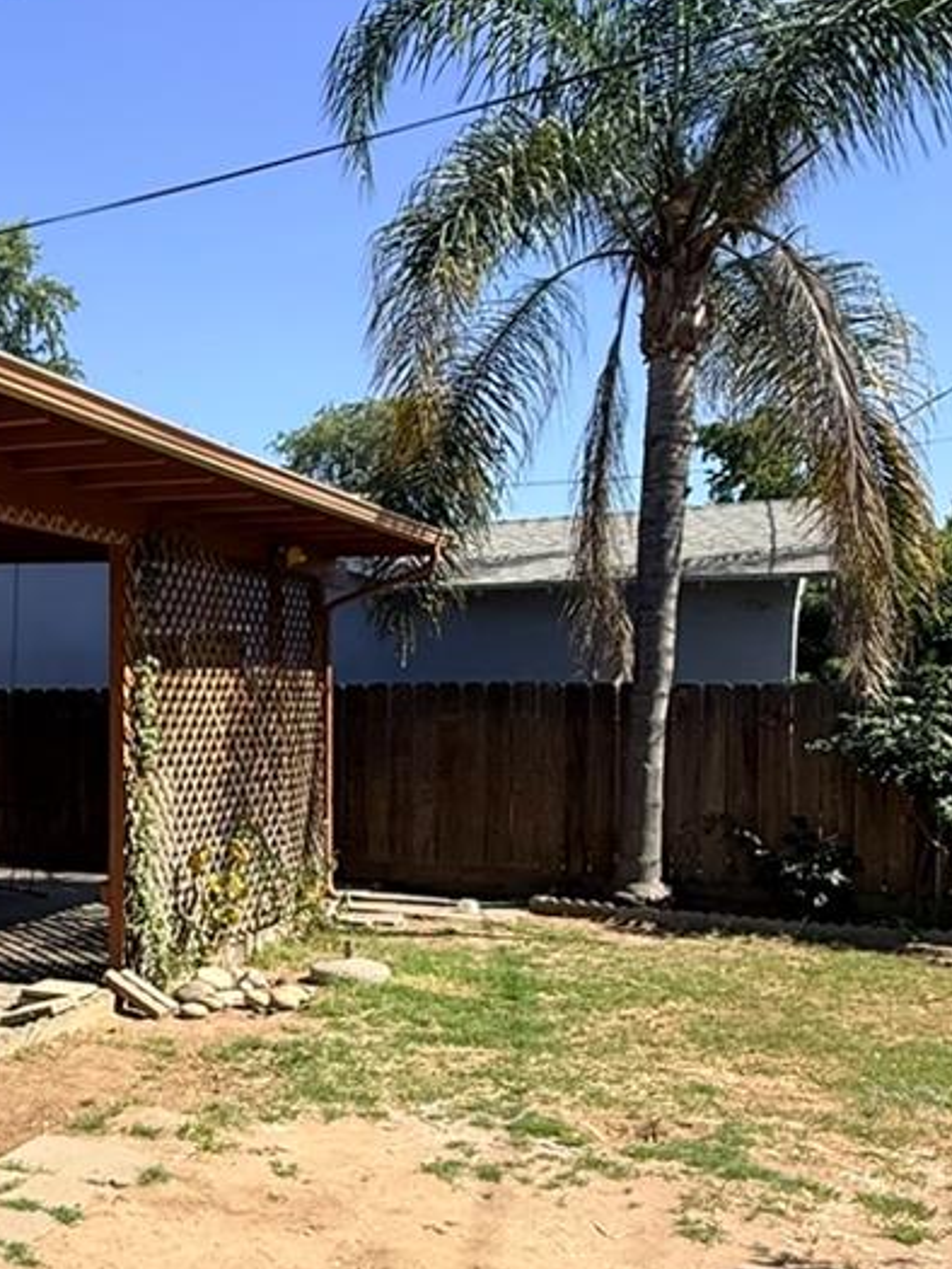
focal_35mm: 40
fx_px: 1466
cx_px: -103
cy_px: 771
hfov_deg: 31.7
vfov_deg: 46.5
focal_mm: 2.22
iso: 50
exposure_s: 1/1534
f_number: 2.2
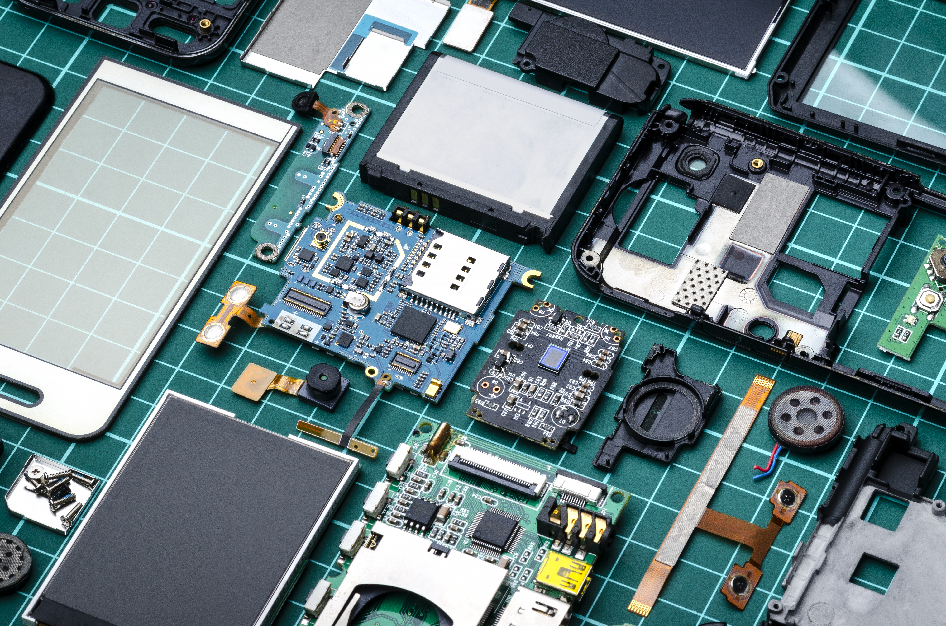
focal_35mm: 135
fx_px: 3540
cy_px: 313
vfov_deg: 10.1
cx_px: 473
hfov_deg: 15.2
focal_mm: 90
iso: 100
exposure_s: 1/200
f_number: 22
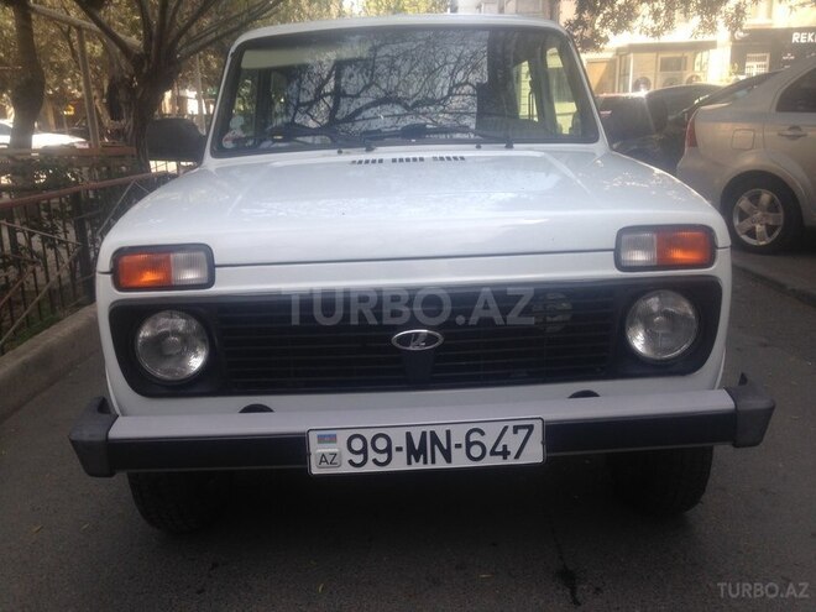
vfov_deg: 42.9
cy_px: 306
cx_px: 408
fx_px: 778
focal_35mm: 33
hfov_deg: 55.4
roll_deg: +0.3
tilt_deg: -12.8
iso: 50
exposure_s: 1/268
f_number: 2.4
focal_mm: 4.12
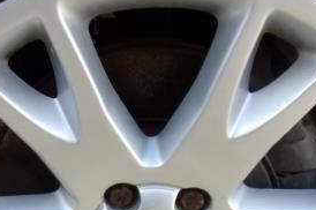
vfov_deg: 17.9
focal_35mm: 73
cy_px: 239
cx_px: 118
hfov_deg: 27.6
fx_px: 640
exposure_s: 1/140
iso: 80
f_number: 3.3
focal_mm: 4.3
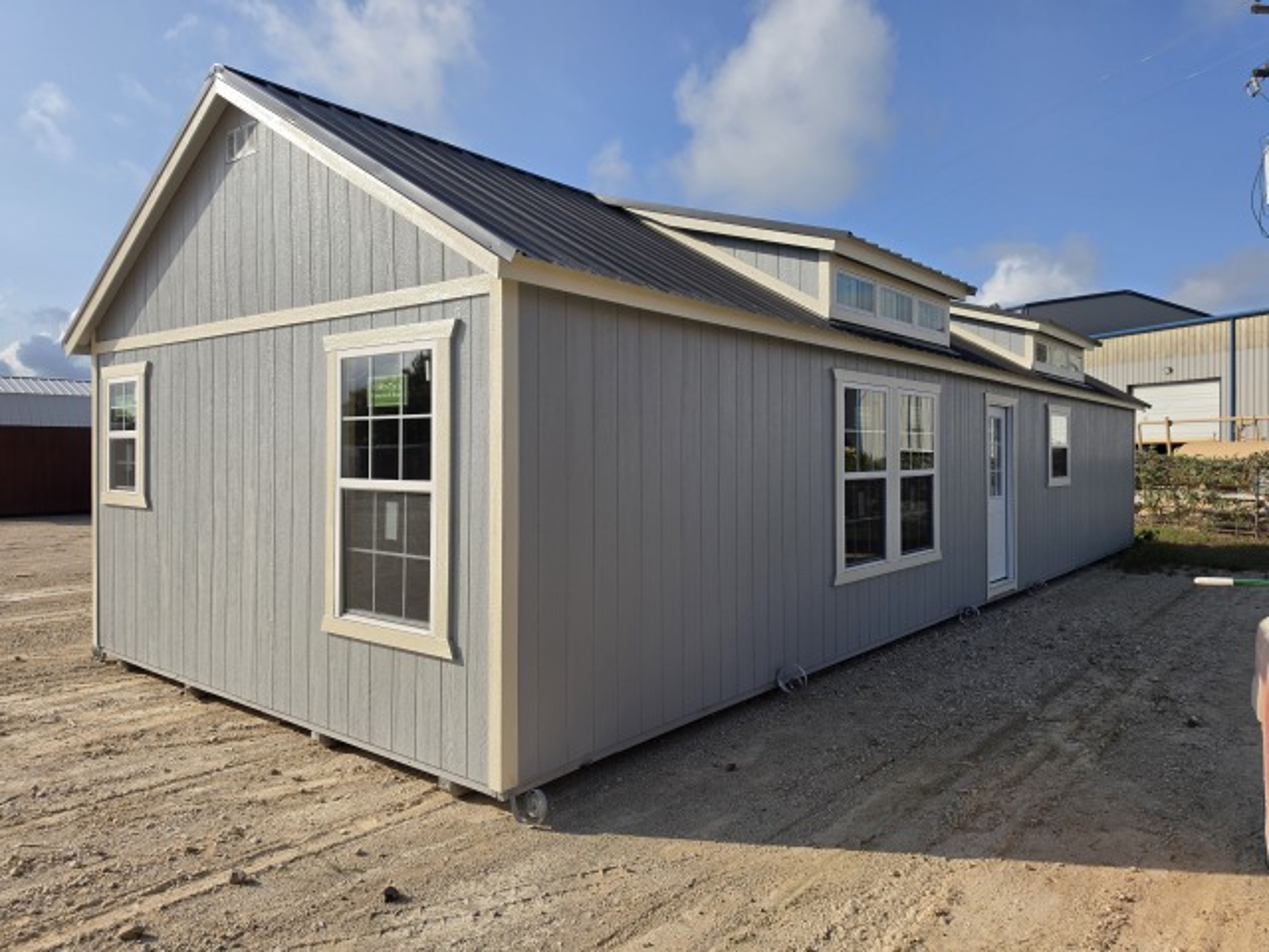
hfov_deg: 73.9
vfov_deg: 58.9
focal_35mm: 23
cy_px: 476
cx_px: 634
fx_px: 843
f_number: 1.4
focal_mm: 6.5
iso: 50
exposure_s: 1/7939
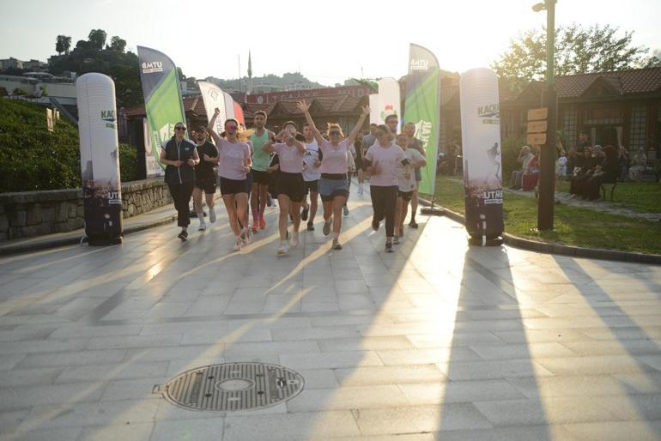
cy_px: 220
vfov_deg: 36.9
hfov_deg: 53.1
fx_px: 661
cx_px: 330
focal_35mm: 36
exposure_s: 1/8000
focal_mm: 36
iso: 500
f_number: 2.8
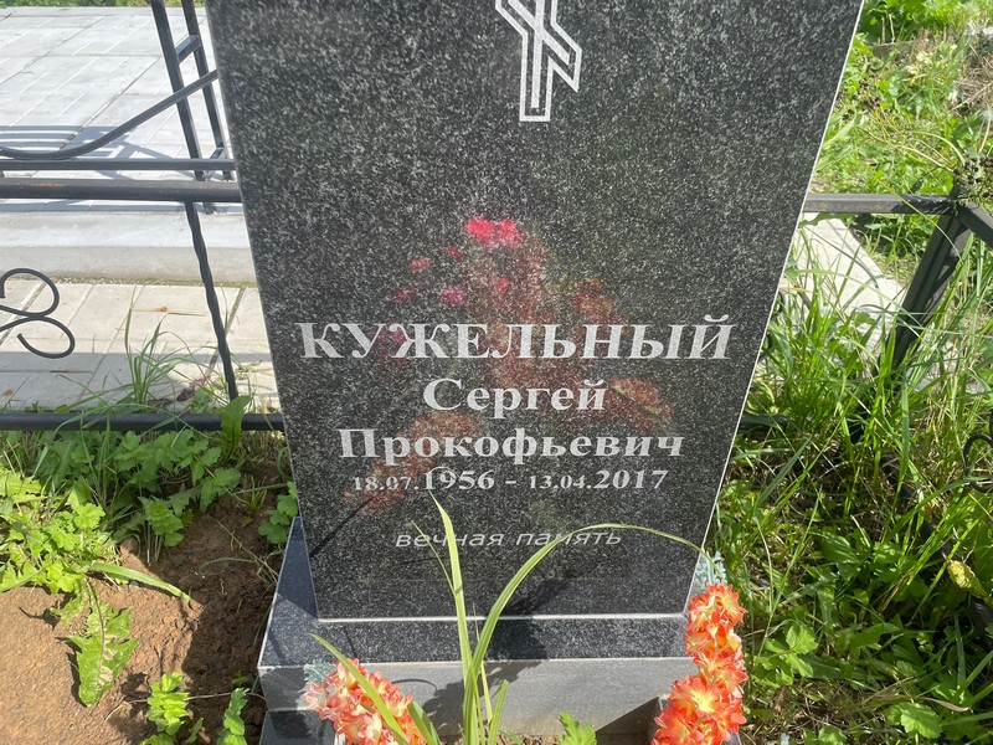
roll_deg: +2.4
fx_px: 746
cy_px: 372
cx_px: 496
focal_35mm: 26
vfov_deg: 53.1
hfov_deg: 67.3
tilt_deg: -34.5
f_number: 1.6
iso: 32
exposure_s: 1/1715
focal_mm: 4.2
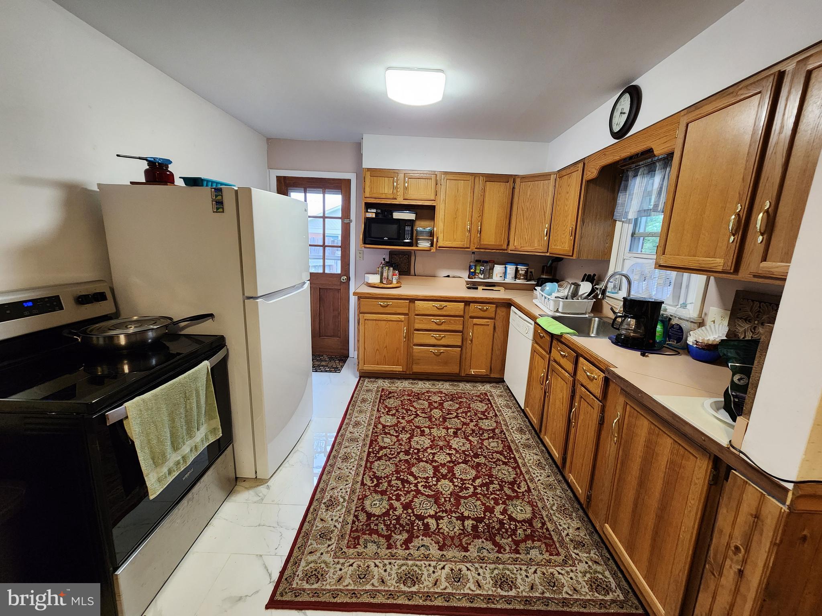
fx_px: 309
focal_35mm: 13
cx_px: 411
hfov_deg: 106.2
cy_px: 308
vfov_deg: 89.9
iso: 400
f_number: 2.2
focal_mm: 2.2
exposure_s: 1/60
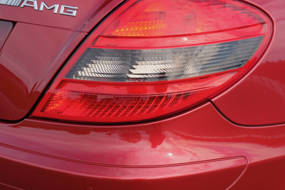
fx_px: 617
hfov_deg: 26.0
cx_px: 147
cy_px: 59
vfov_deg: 17.4
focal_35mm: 78
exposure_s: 1/400
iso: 500
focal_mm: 32.6
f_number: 8
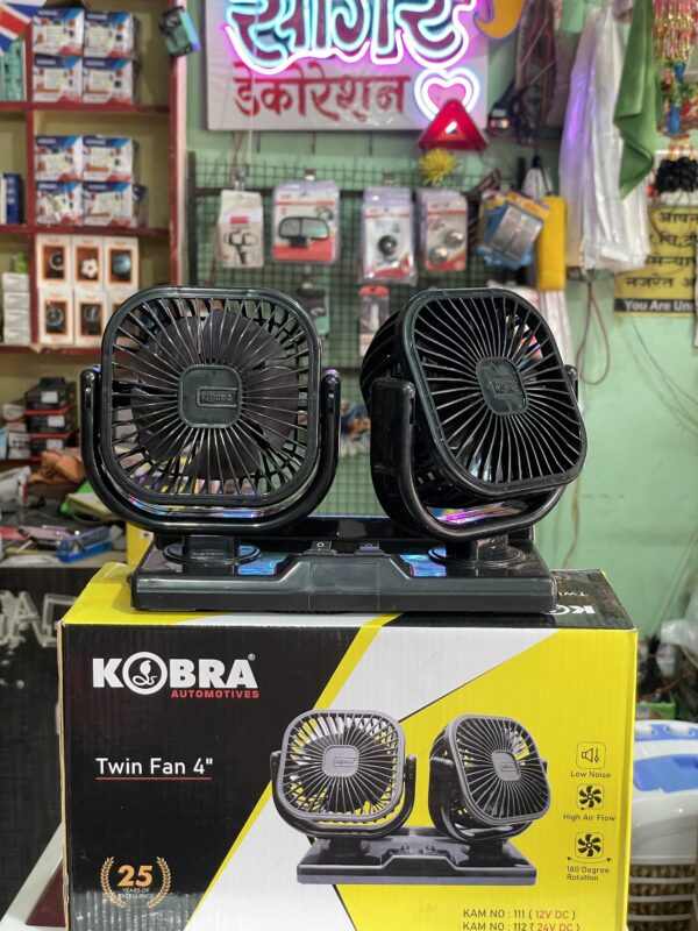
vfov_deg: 36.8
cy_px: 466
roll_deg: -1.0
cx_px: 349
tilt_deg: -10.2
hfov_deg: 28.0
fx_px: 1398
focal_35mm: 52
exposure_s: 1/50
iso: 250
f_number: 2
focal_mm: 6
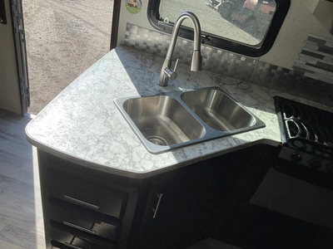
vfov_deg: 48.2
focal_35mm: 29
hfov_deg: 61.7
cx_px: 166
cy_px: 124
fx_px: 279
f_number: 1.8
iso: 25
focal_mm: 3
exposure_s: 1/442
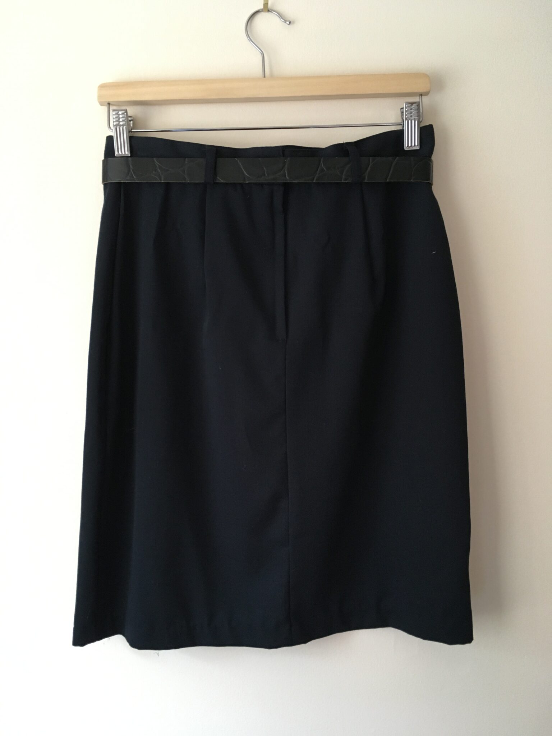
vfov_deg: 61.7
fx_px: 617
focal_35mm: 29
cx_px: 276
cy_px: 368
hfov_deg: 48.2
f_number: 2.2
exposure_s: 1/30
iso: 125
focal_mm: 4.15
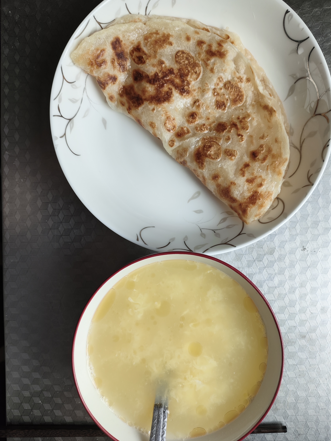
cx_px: 164
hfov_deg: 53.1
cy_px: 224
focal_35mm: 26
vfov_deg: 67.3
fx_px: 331
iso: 104
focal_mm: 4.71
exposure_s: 1/50
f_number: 1.79
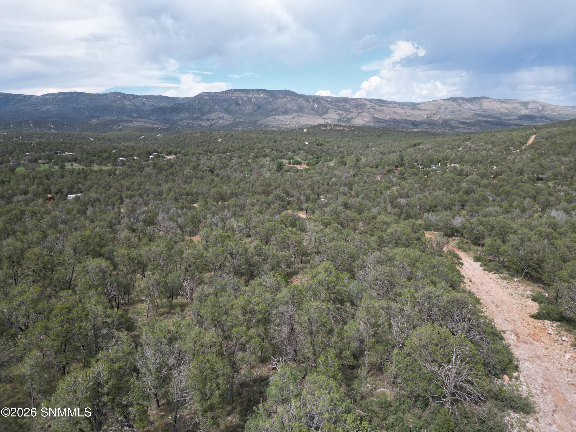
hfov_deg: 71.6
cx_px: 288
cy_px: 216
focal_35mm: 24
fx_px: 399
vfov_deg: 56.8
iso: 200
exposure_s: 1/2500
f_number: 1.7
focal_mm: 6.72
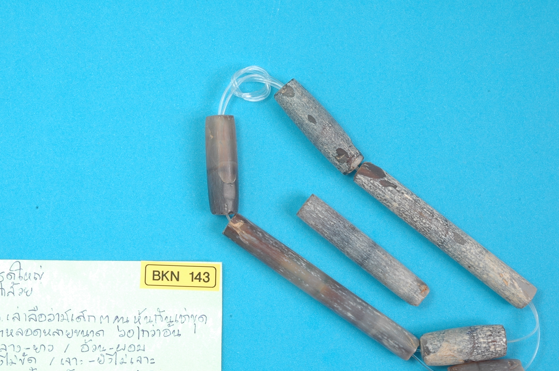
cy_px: 232
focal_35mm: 87
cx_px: 265
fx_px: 1350
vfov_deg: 15.7
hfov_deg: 23.4
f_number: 29
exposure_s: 1/10
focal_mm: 46
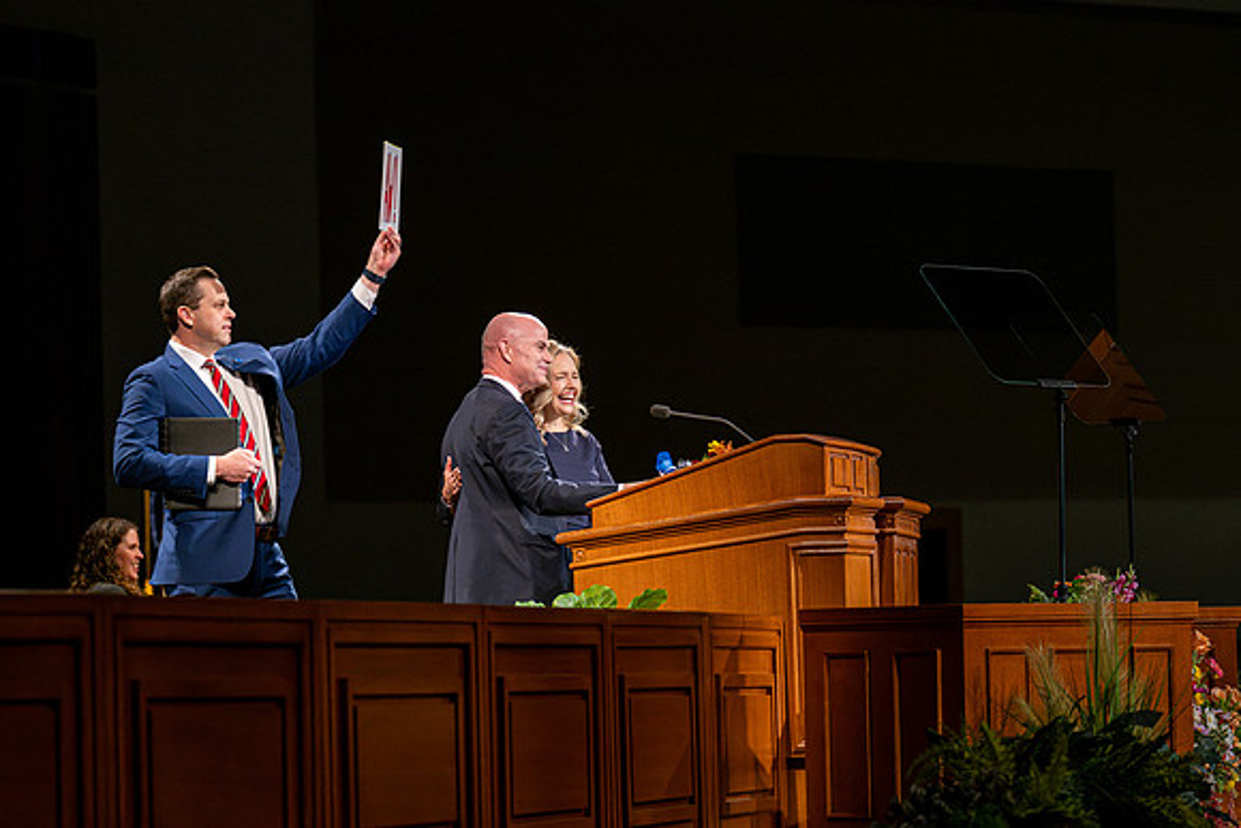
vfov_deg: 8.1
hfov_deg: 12.2
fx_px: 5822
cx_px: 714
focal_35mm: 169
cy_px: 426
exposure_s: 1/160
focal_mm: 115
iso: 320
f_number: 2.8
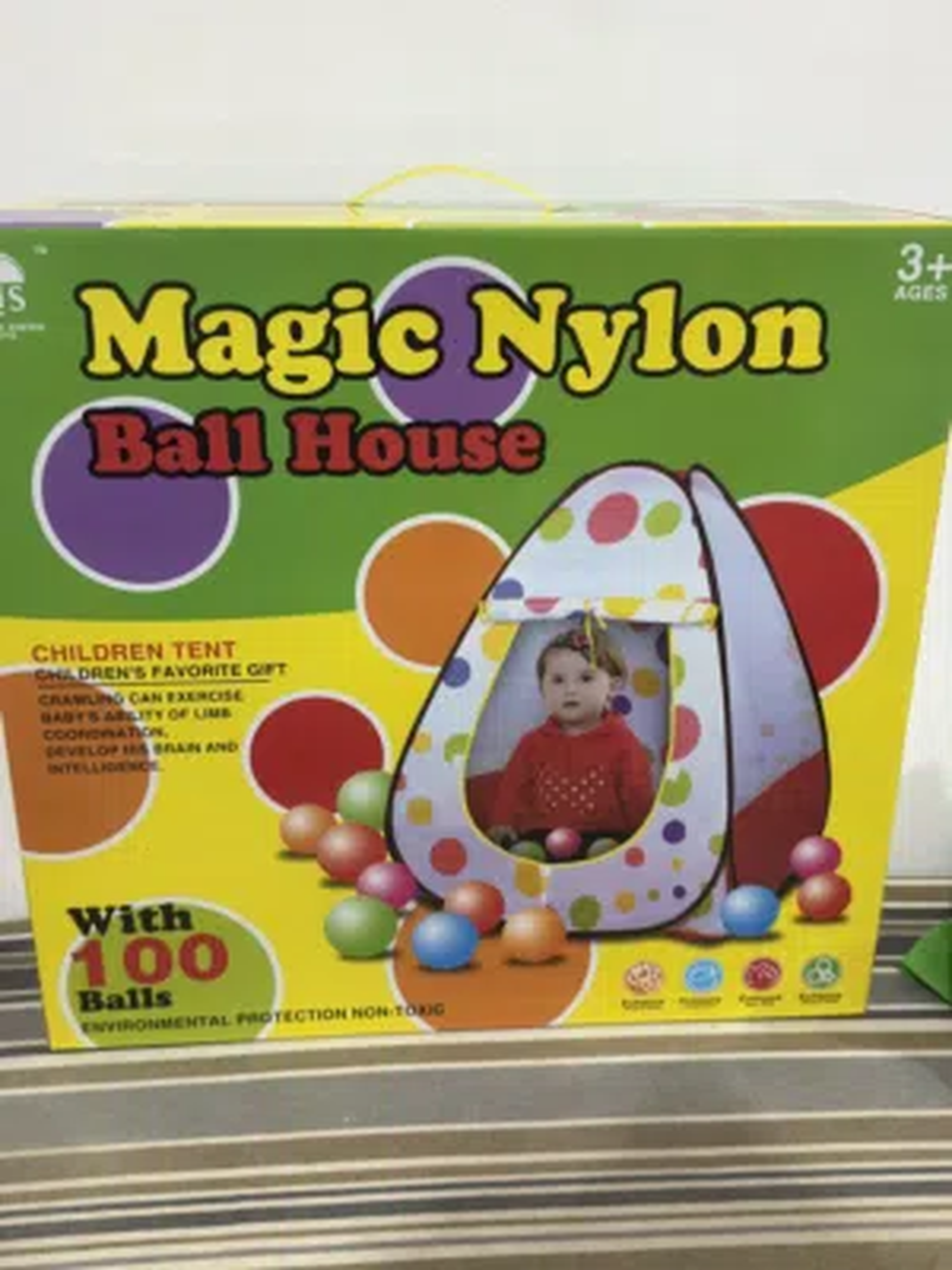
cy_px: 635
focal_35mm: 35
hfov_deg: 40.7
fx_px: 1283
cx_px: 476
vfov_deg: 52.6
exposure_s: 1/50
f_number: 1.78
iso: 400
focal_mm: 6.76
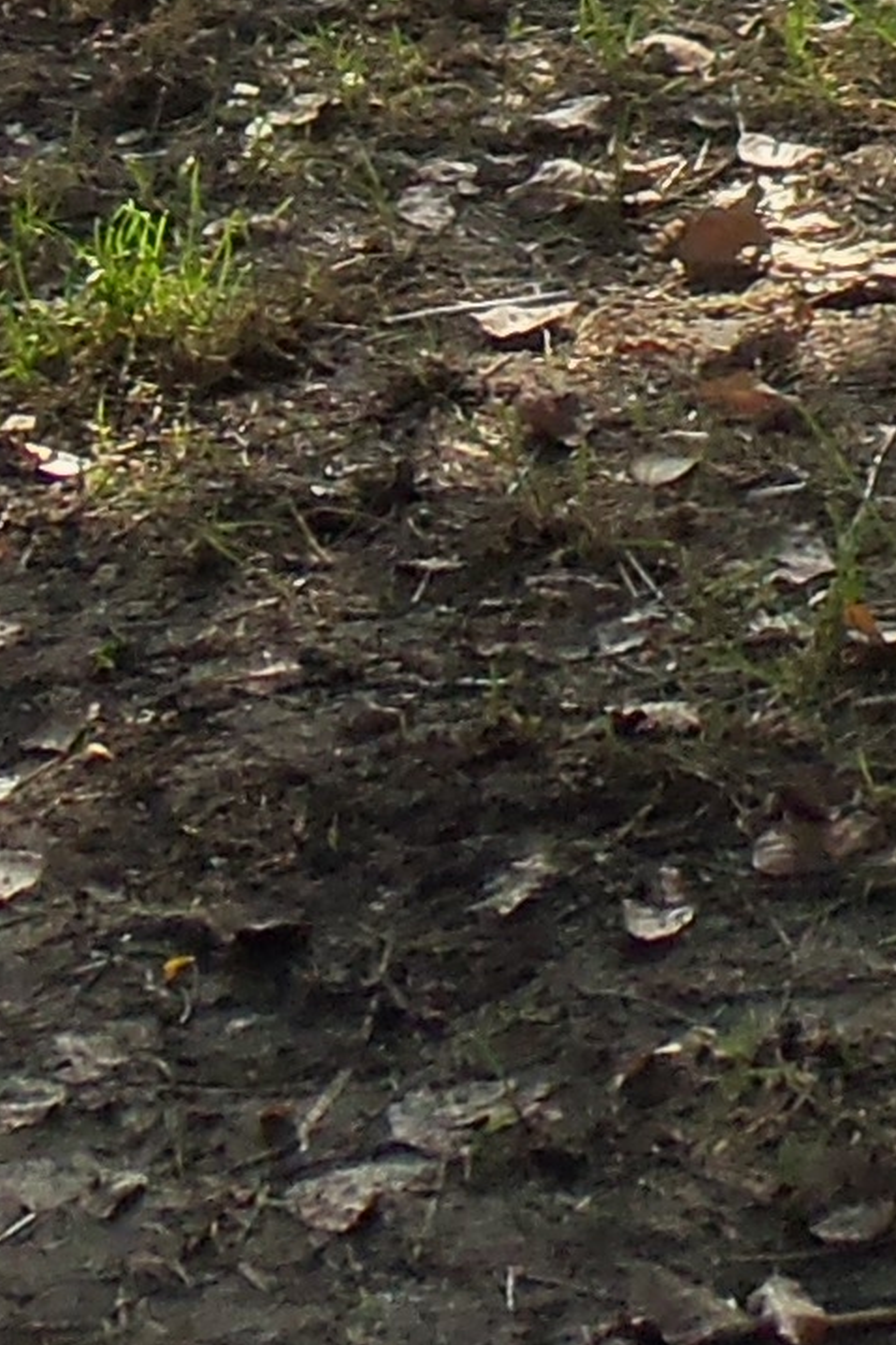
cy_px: -1199
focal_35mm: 180
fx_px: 6723
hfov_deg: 7.4
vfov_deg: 10.6
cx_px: 1487
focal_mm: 5.2
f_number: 3.4
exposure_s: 1/400
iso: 80
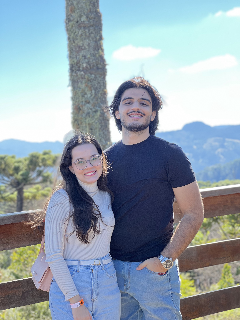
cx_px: 120
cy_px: 160
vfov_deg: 25.3
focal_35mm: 77
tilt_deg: -1.1
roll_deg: +3.4
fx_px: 712
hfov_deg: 19.1
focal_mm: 9
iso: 40
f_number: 2.8
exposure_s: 1/121
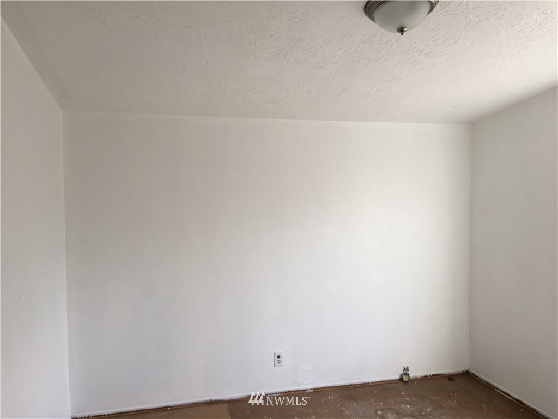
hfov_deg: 61.7
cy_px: 210
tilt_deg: -0.9
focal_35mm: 29
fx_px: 467
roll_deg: -0.7
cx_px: 279
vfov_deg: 48.2
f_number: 2.2
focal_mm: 4.15
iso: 25
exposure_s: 1/60
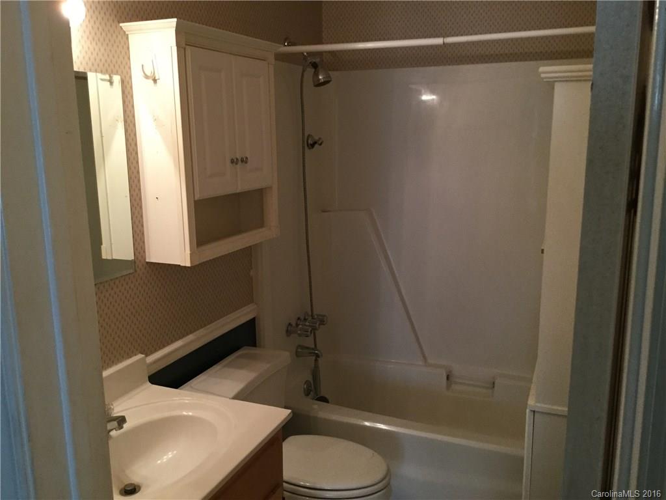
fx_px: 596
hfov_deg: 58.4
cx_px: 333
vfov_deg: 45.4
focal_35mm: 31
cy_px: 250
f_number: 2.4
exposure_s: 1/30
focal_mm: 3.3
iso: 125
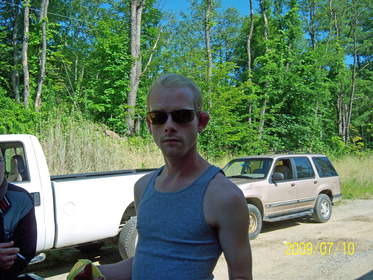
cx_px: 186
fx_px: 388
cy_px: 140
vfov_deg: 39.7
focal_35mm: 36
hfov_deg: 51.4
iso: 80
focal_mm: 7.5
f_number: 4.8
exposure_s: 1/400
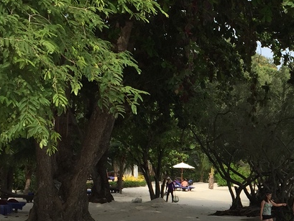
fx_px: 722
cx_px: 333
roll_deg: +0.2
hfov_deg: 21.7
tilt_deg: +0.2
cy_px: 170
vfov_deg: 17.3
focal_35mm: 85
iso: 32
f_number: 2.2
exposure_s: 1/1412
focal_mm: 4.15
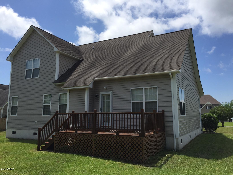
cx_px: 116
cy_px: 88
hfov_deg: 61.7
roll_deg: -2.3
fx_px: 195
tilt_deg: +10.6
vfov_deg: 48.2
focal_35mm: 29
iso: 32
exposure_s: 1/2825
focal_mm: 4.15
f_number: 2.2
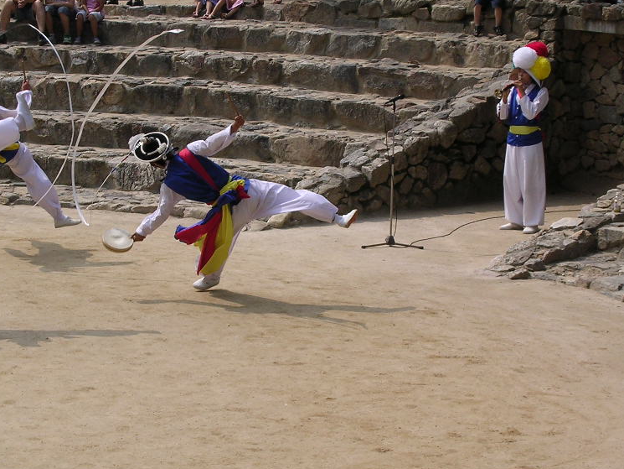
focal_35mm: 125
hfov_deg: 15.8
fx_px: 2254
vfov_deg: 11.9
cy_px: 257
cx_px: 247
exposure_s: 1/756
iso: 100
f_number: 4.3
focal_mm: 13.7
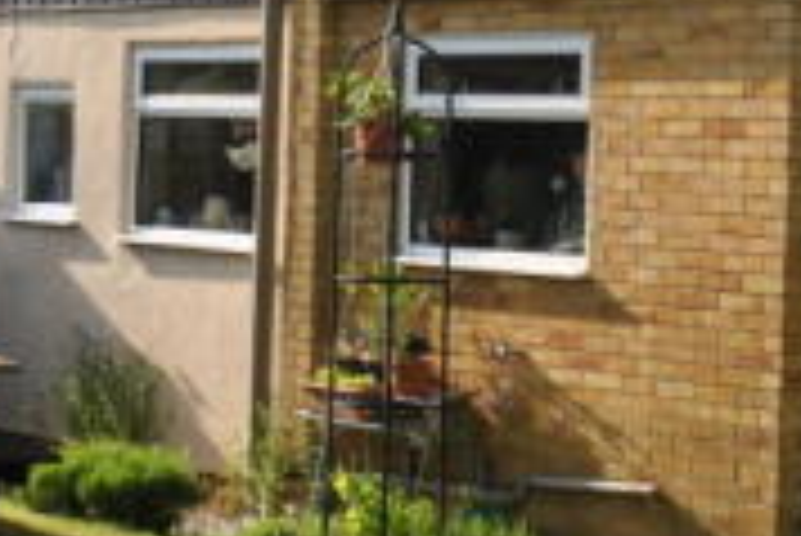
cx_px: 326
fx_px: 2204
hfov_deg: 20.6
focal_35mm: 99
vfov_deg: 13.8
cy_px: 124
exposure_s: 1/200
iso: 100
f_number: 7.1
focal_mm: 18
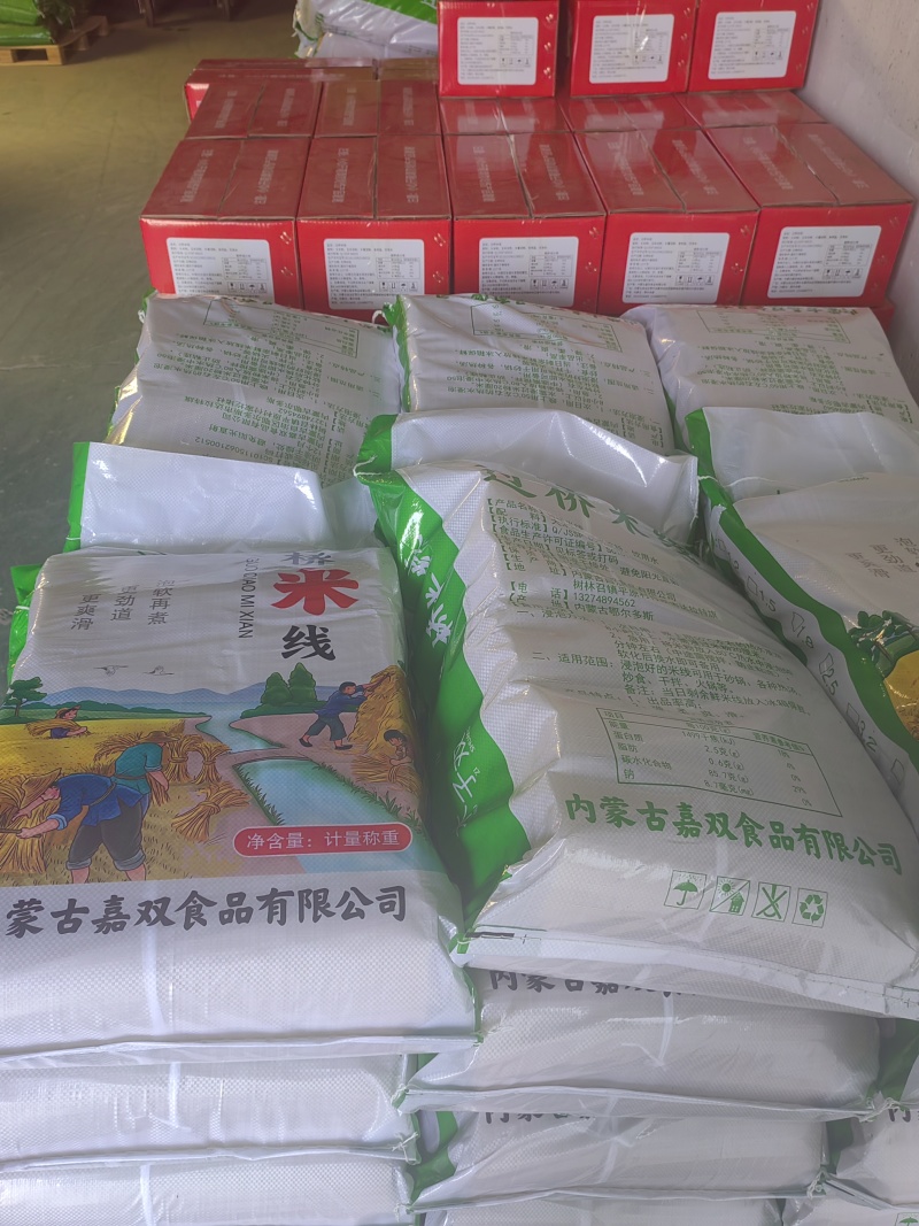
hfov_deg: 51.3
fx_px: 956
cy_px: 613
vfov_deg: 65.3
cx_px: 460
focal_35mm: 27
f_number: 1.9
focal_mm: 5.52
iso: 100
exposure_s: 1/100
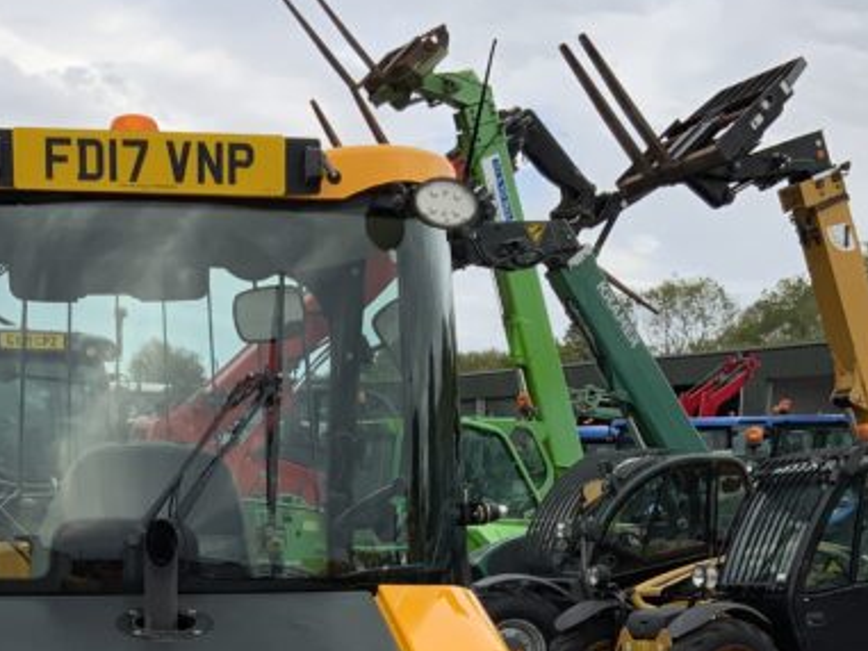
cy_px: 769
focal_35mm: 78
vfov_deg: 18.0
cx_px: 305
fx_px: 1956
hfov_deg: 24.9
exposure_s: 1/829
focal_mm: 3
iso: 16
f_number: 1.8
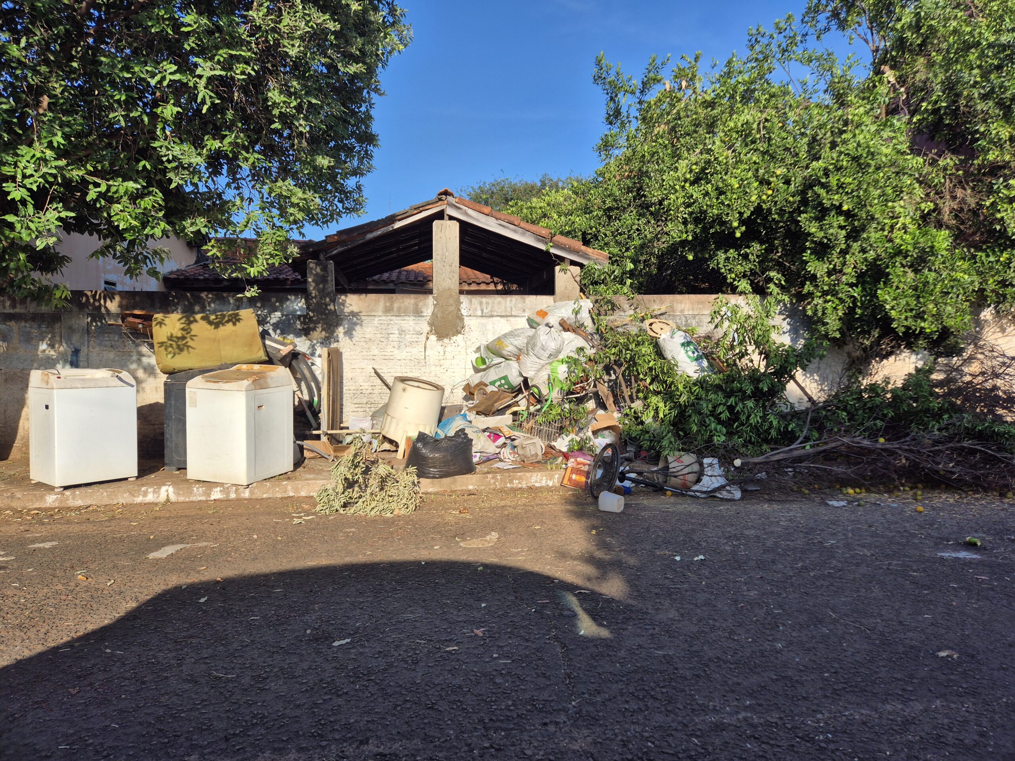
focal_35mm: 23
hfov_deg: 73.9
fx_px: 674
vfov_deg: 58.9
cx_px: 508
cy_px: 380
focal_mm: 5.4
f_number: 1.8
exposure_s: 1/1776
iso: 25
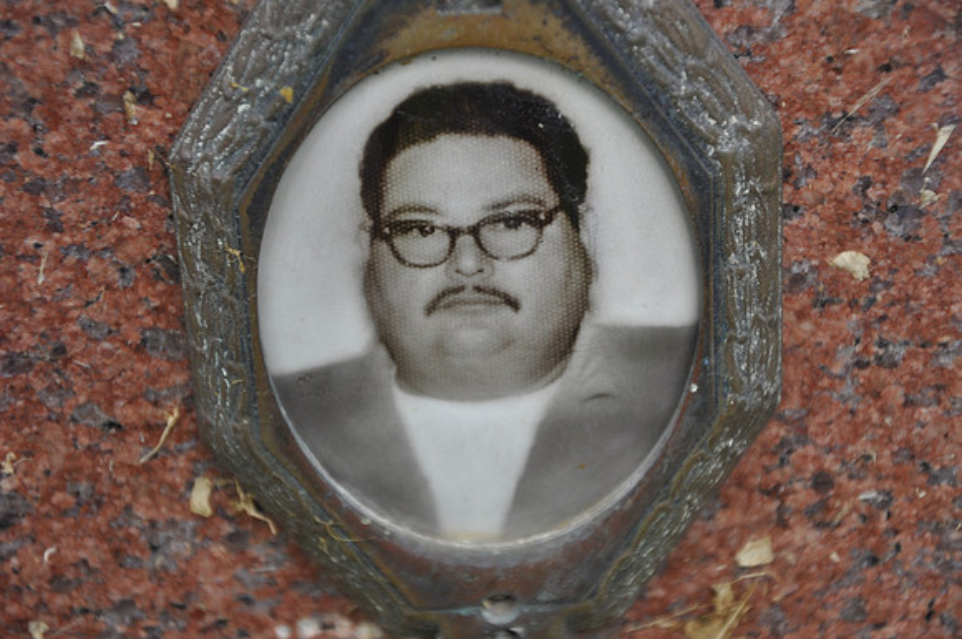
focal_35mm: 128
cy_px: 320
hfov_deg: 16.1
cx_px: 481
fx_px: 3402
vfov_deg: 10.7
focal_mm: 85
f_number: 5.6
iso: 320
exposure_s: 1/125
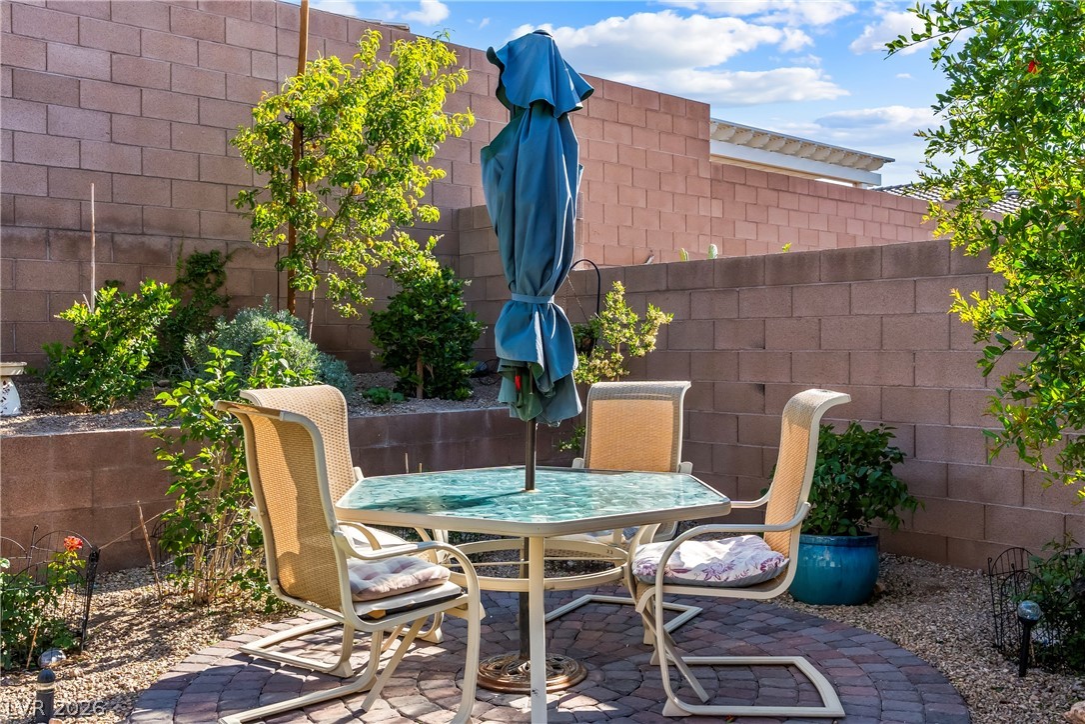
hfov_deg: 57.2
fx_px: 995
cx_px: 542
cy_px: 362
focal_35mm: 33
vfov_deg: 40.0
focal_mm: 22
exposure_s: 1/8000
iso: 400
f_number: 8
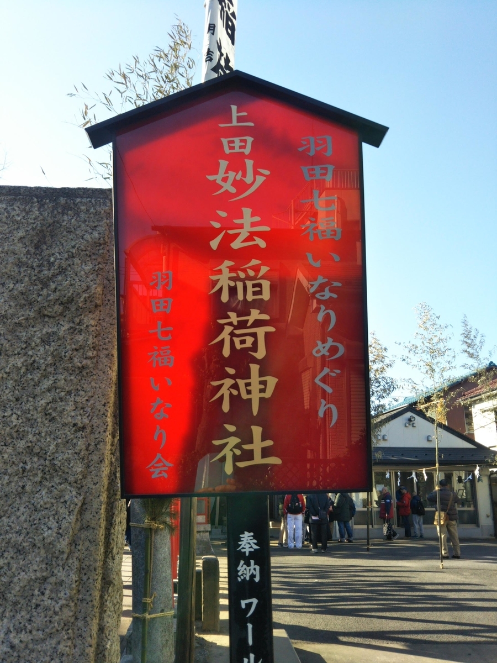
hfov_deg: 46.8
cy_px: 332
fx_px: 574
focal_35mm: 30
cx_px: 248
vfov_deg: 60.0
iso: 27
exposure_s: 1/333
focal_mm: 4
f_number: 2.2
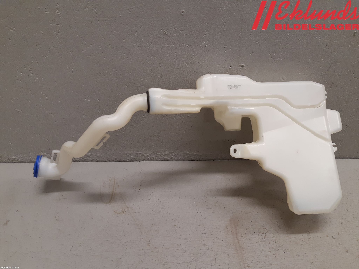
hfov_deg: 67.3
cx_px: 180
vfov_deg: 53.1
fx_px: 270
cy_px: 134
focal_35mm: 26
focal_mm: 3.93
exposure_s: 1/50
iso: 100
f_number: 1.7
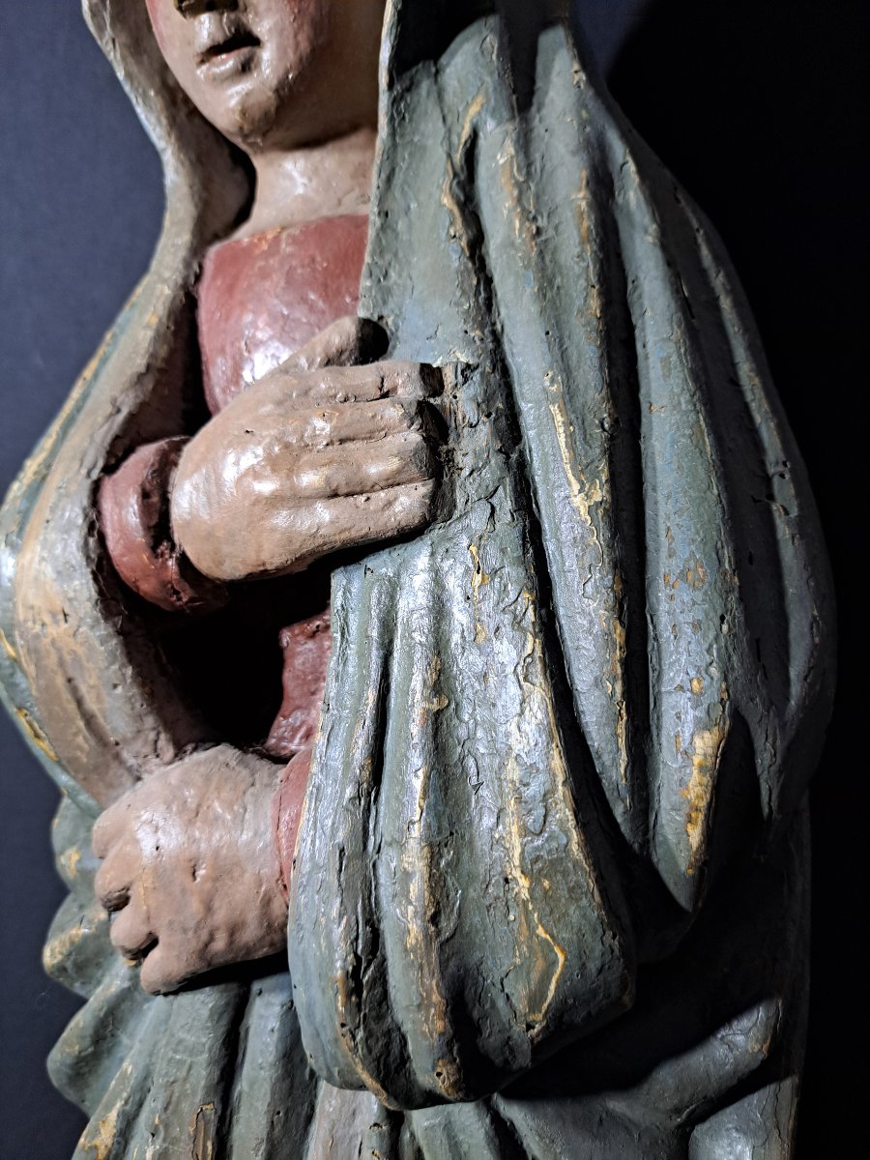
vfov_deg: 71.6
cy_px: 580
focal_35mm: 24
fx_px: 804
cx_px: 435
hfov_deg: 56.8
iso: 250
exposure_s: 1/30
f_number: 1.8
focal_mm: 5.23
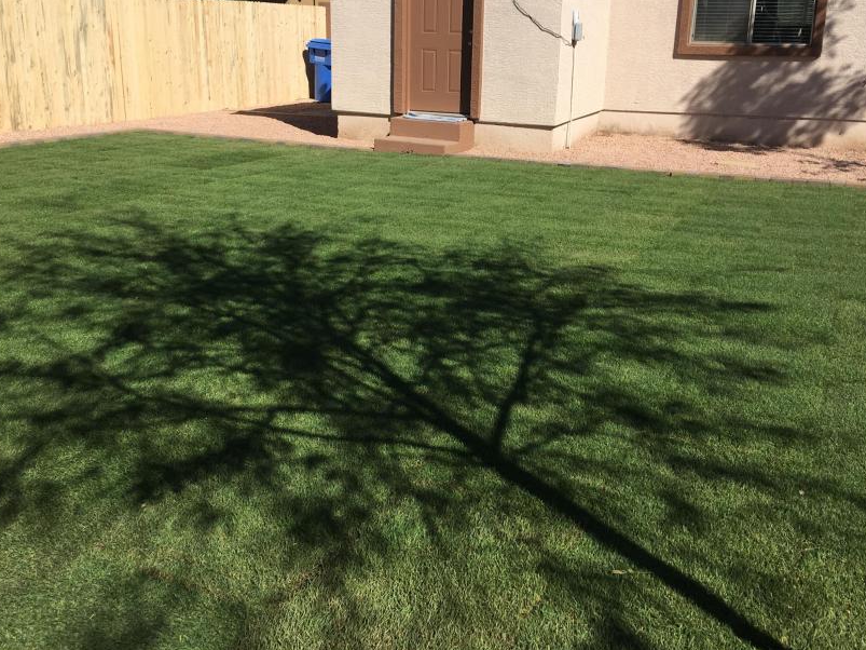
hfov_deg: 50.1
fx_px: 926
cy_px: 290
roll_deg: -1.6
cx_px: 450
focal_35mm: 37
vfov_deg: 38.6
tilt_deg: -15.9
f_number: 2.2
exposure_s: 1/2079
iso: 25
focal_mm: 4.15
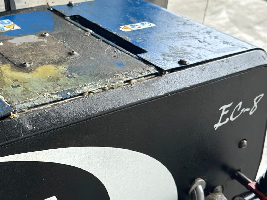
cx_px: 36
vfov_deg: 24.4
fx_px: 463
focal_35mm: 60
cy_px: 107
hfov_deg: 31.0
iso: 64
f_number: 1.78
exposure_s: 1/181
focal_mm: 6.86
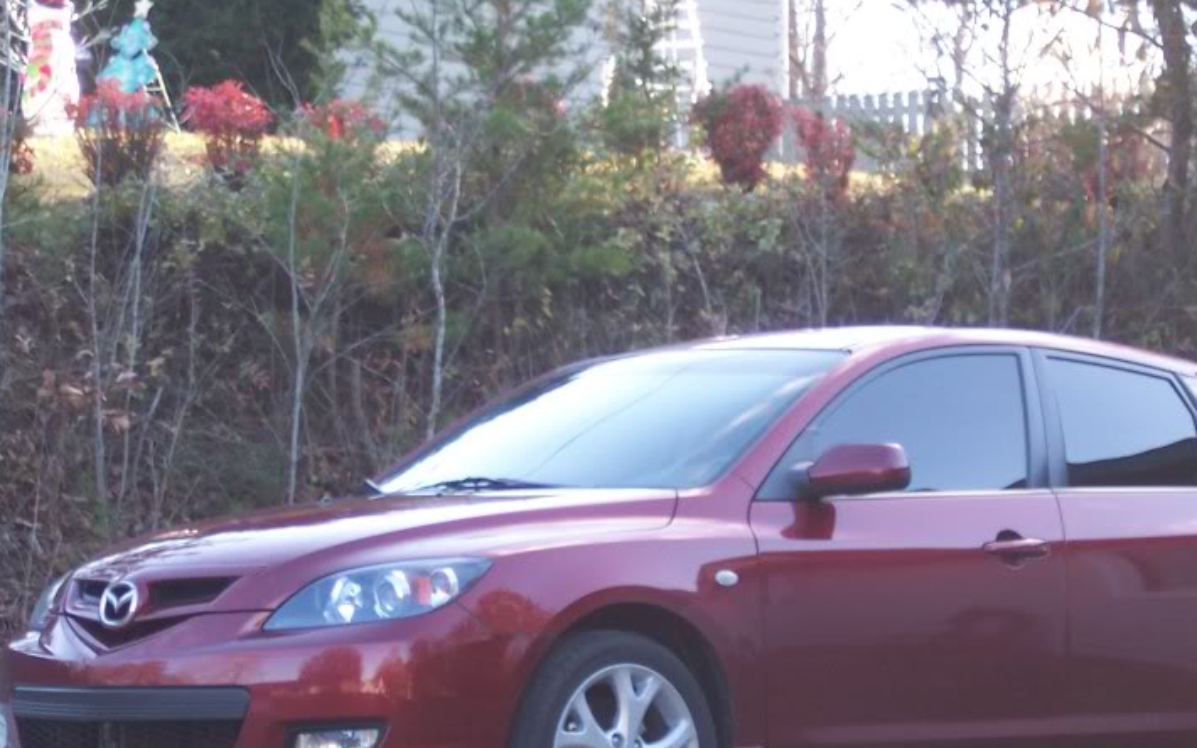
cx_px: 715
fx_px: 4437
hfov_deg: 15.4
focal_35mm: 136
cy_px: 576
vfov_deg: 9.6
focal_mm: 18.7
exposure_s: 1/90
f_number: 4.1
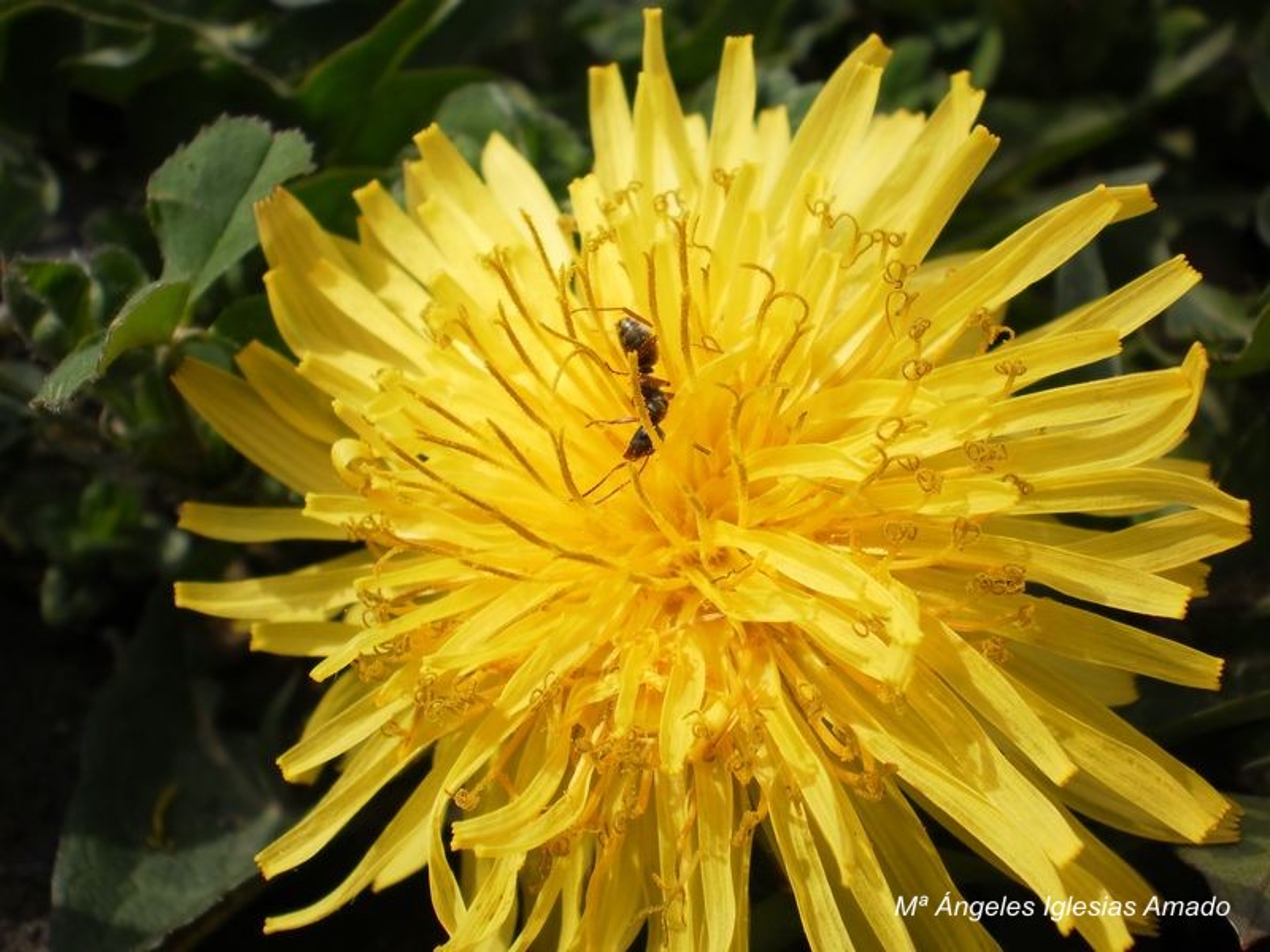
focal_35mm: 42
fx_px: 1541
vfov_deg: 34.3
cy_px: 476
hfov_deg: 44.8
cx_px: 635
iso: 100
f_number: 4.9
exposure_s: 1/1000
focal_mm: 7.4
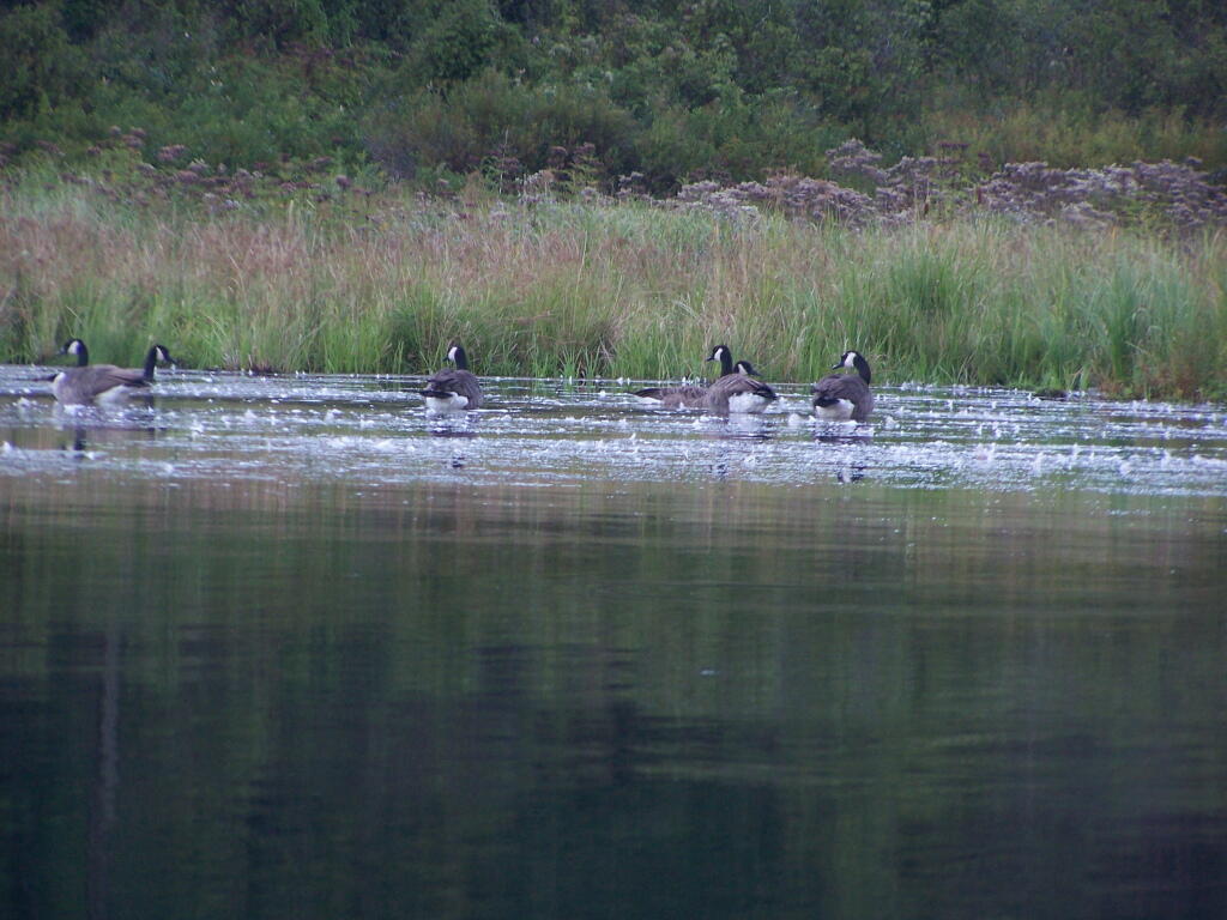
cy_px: 460
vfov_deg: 5.5
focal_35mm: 268
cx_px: 614
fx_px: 9500
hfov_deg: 7.4
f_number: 3.6
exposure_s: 1/160
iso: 140
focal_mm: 44.4
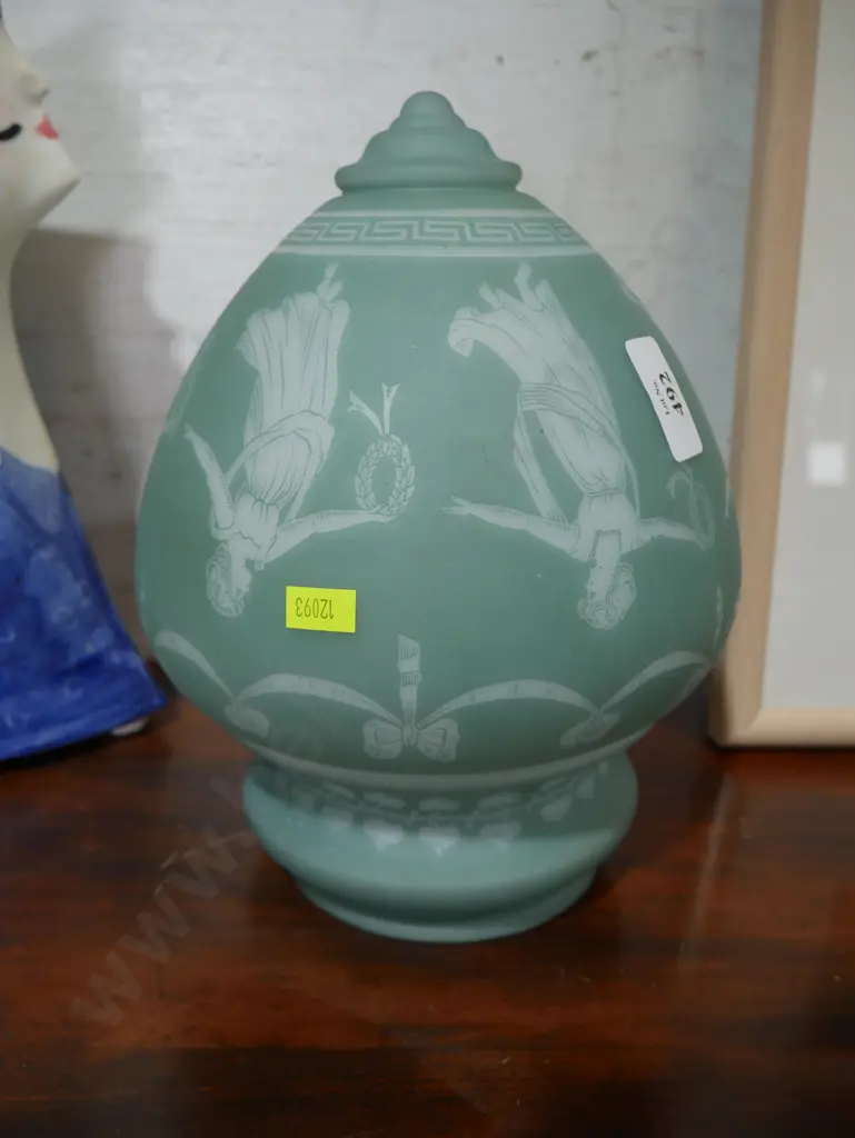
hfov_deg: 46.8
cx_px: 428
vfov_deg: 59.9
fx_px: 987
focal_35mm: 30
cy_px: 569
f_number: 3.6
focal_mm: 15
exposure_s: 1/60
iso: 200
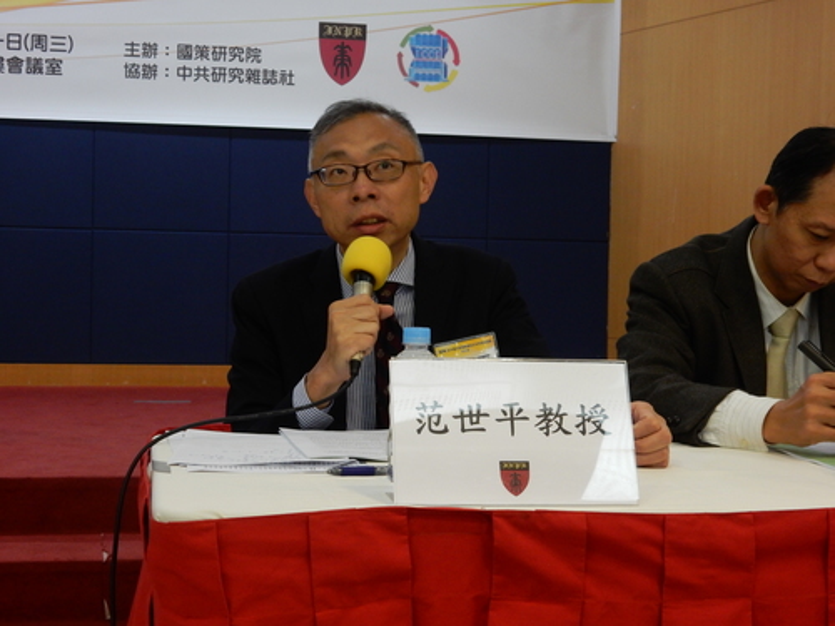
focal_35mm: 60
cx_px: 418
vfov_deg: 24.4
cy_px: 313
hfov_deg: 32.2
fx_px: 1447
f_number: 4.5
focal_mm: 10.7
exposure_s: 1/20
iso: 400
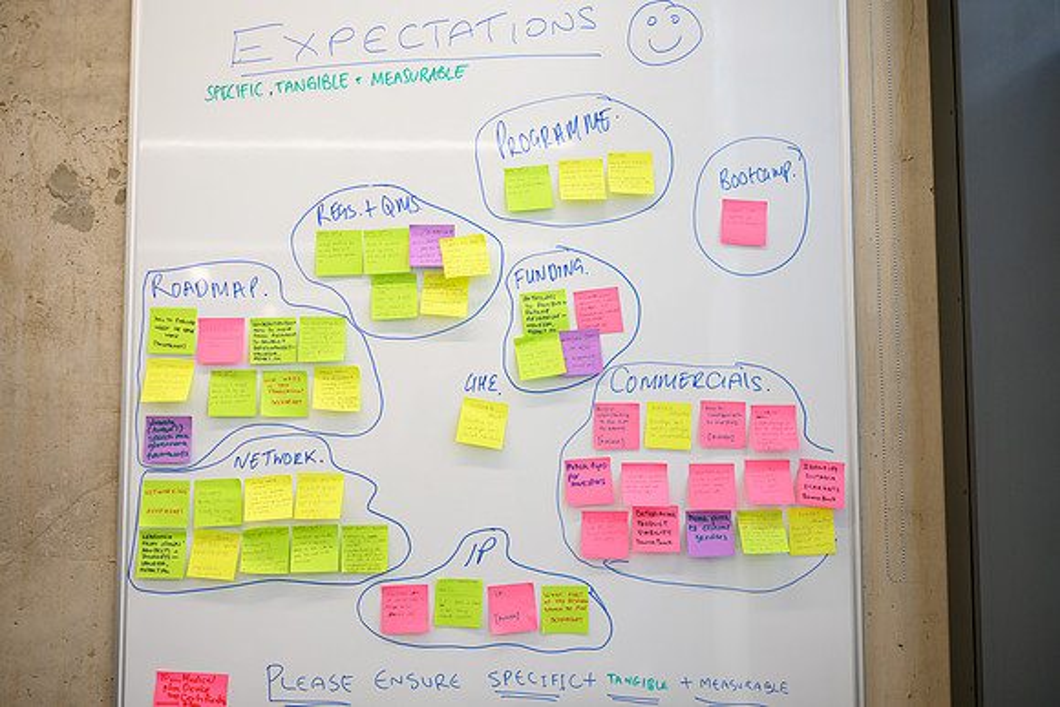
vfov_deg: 36.5
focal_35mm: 36
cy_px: 347
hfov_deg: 52.6
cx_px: 526
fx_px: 1072
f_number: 2
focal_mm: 35
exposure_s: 1/250
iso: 280
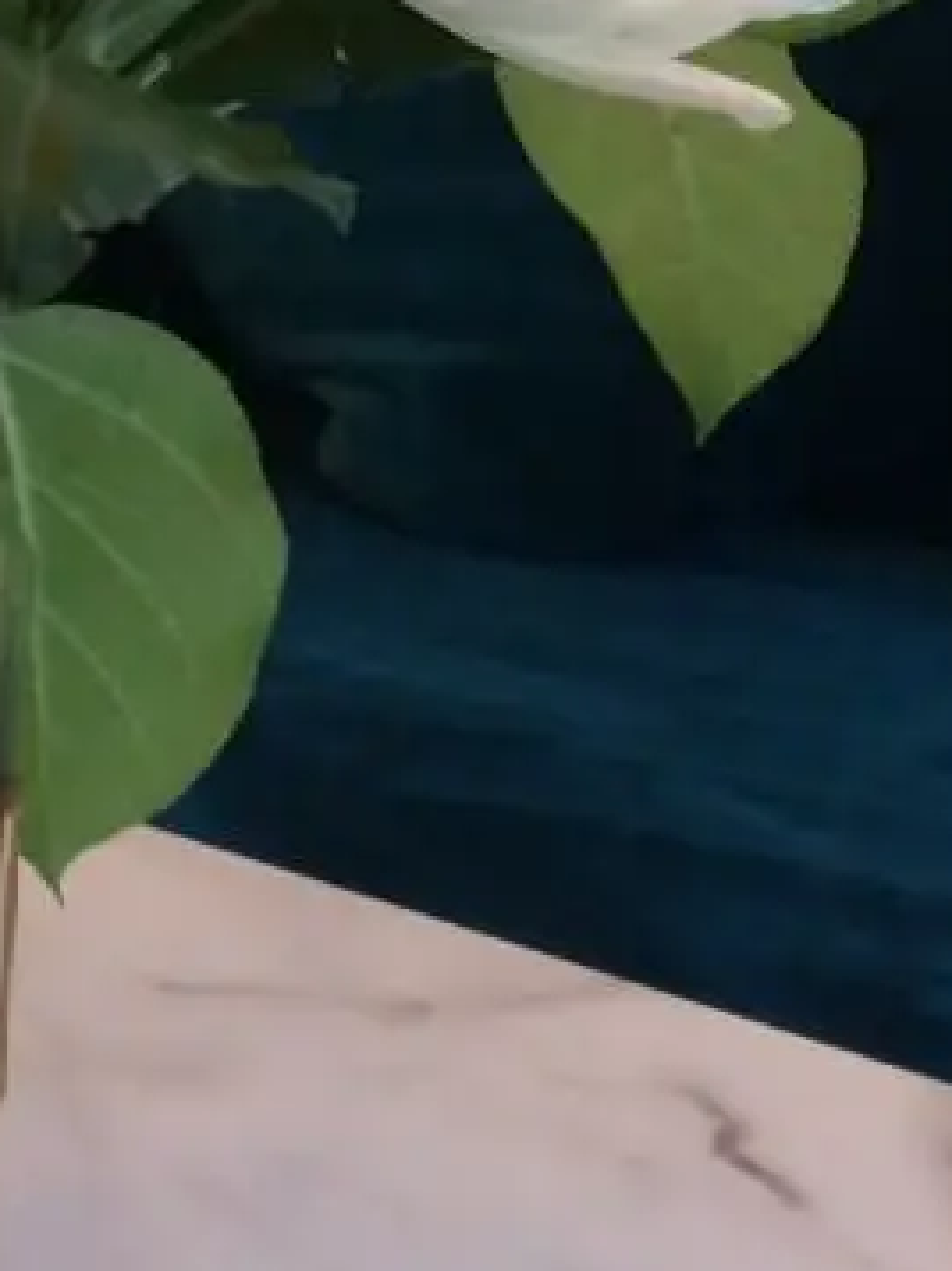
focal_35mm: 83
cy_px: 28
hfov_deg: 17.1
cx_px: -131
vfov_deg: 22.7
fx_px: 3047
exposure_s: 1/33
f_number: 2.2
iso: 160
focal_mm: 4.15
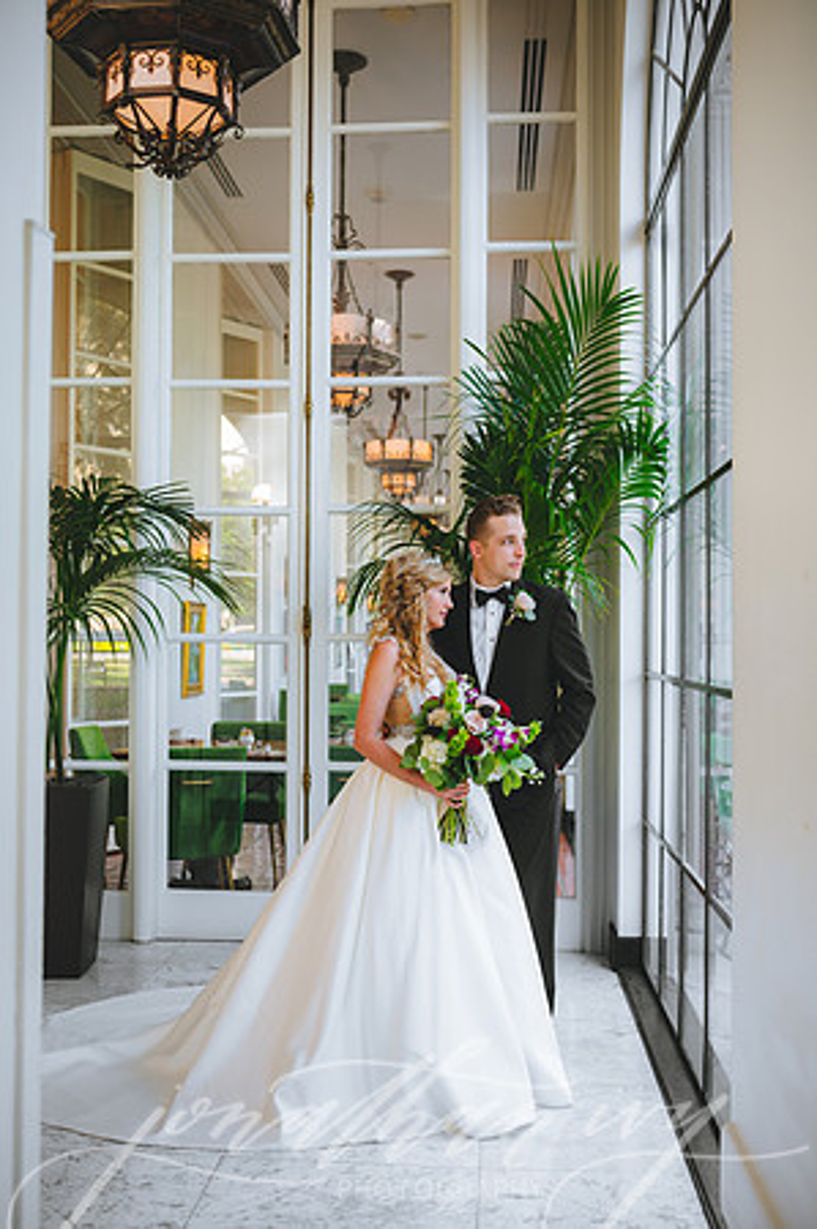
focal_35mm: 38
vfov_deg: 50.7
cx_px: 408
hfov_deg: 35.0
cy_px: 614
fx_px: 1296
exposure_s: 1/200
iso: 400
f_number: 2.8
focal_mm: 38
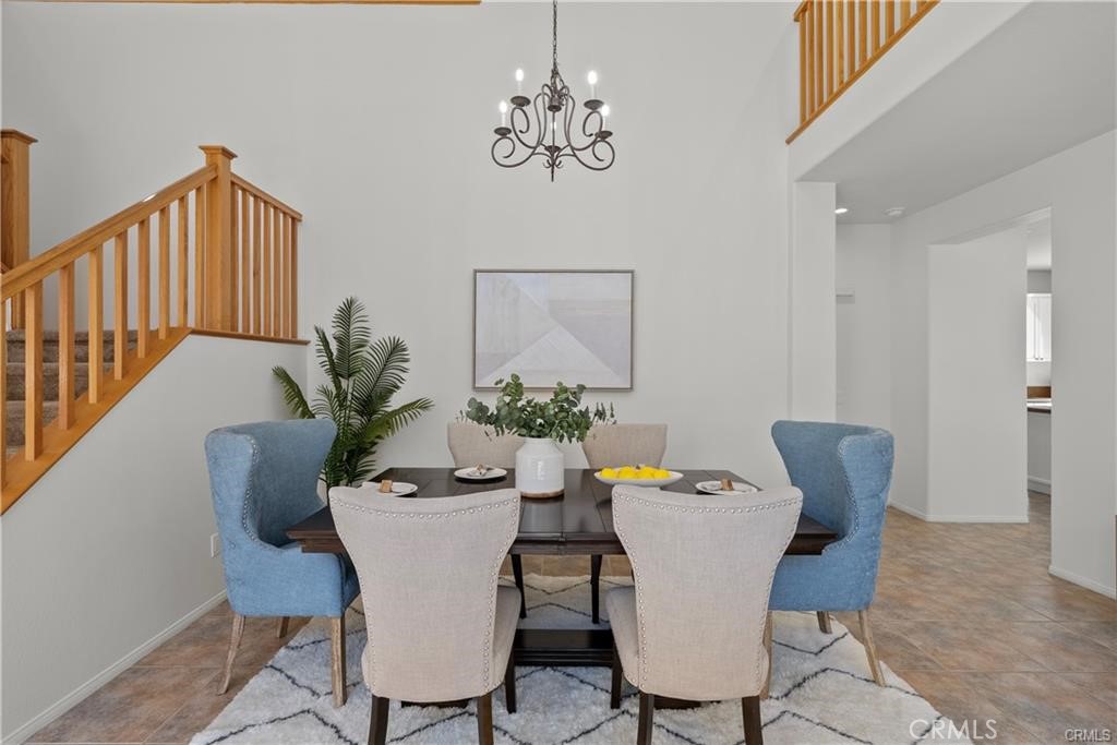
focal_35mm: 16
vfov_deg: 73.8
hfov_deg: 96.7
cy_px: 372
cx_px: 558
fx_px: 496
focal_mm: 16
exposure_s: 1/20
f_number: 9
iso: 200
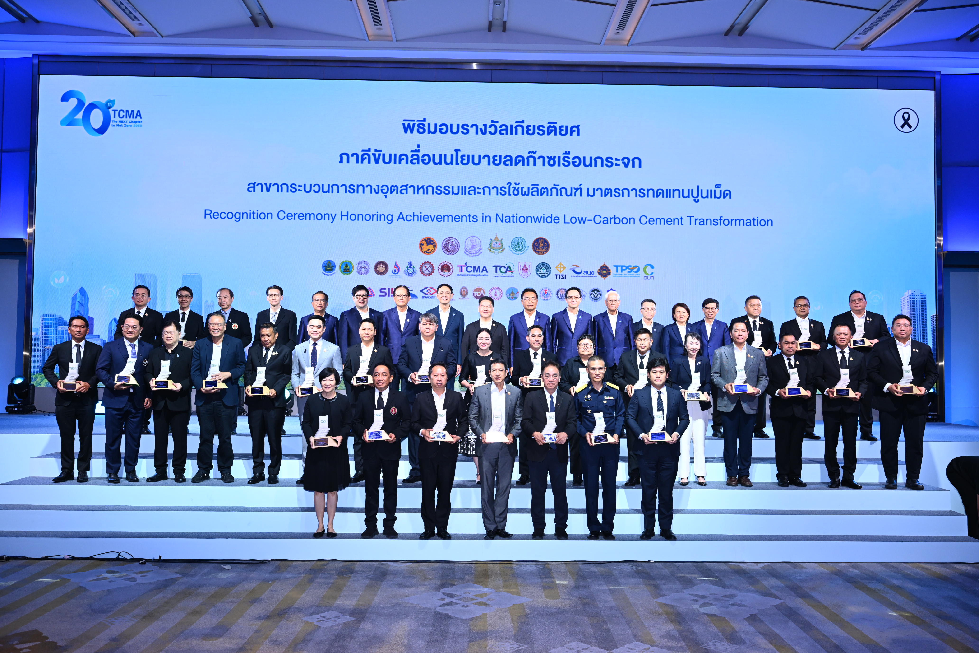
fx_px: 843
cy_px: 326
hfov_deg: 60.3
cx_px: 490
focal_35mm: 31
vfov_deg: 42.3
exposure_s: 1/200
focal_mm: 31
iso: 1000
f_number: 5
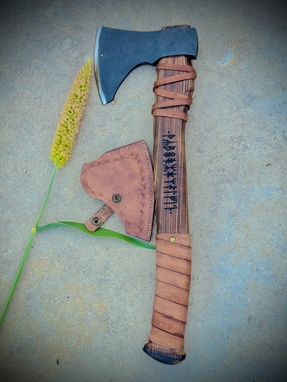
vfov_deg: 39.7
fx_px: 531
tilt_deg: -80.0
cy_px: 191
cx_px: 144
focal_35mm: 48
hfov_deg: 30.3
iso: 64
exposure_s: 1/121
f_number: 1.78
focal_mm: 6.76
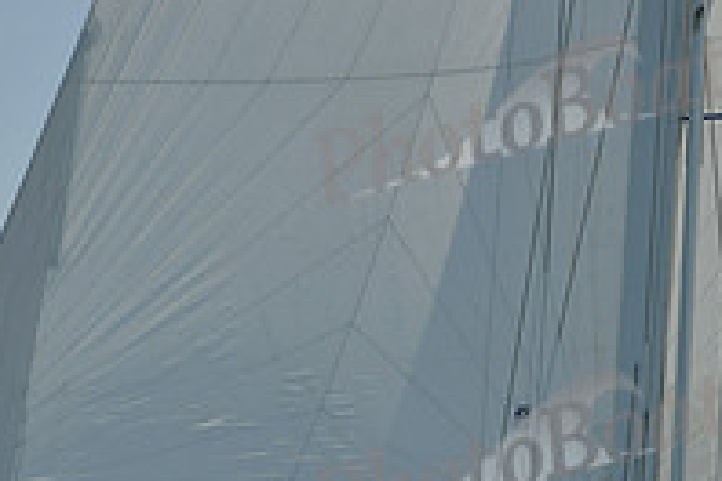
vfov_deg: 6.6
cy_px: 687
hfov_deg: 10.0
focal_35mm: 205
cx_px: 128
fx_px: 4111
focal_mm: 70
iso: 280
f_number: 14
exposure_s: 1/500
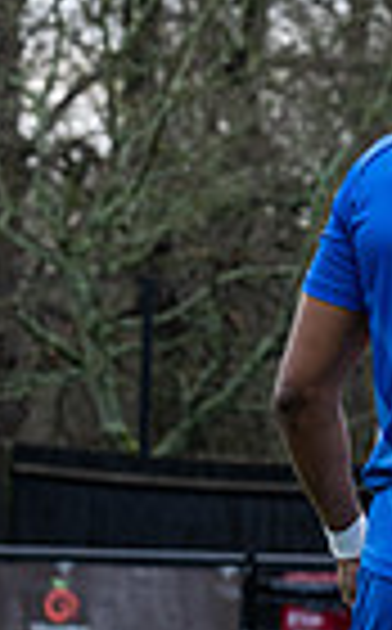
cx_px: 1354
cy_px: 716
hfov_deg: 3.2
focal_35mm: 399
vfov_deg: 5.3
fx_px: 6848
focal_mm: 81
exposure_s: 1/250
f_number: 5
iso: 250
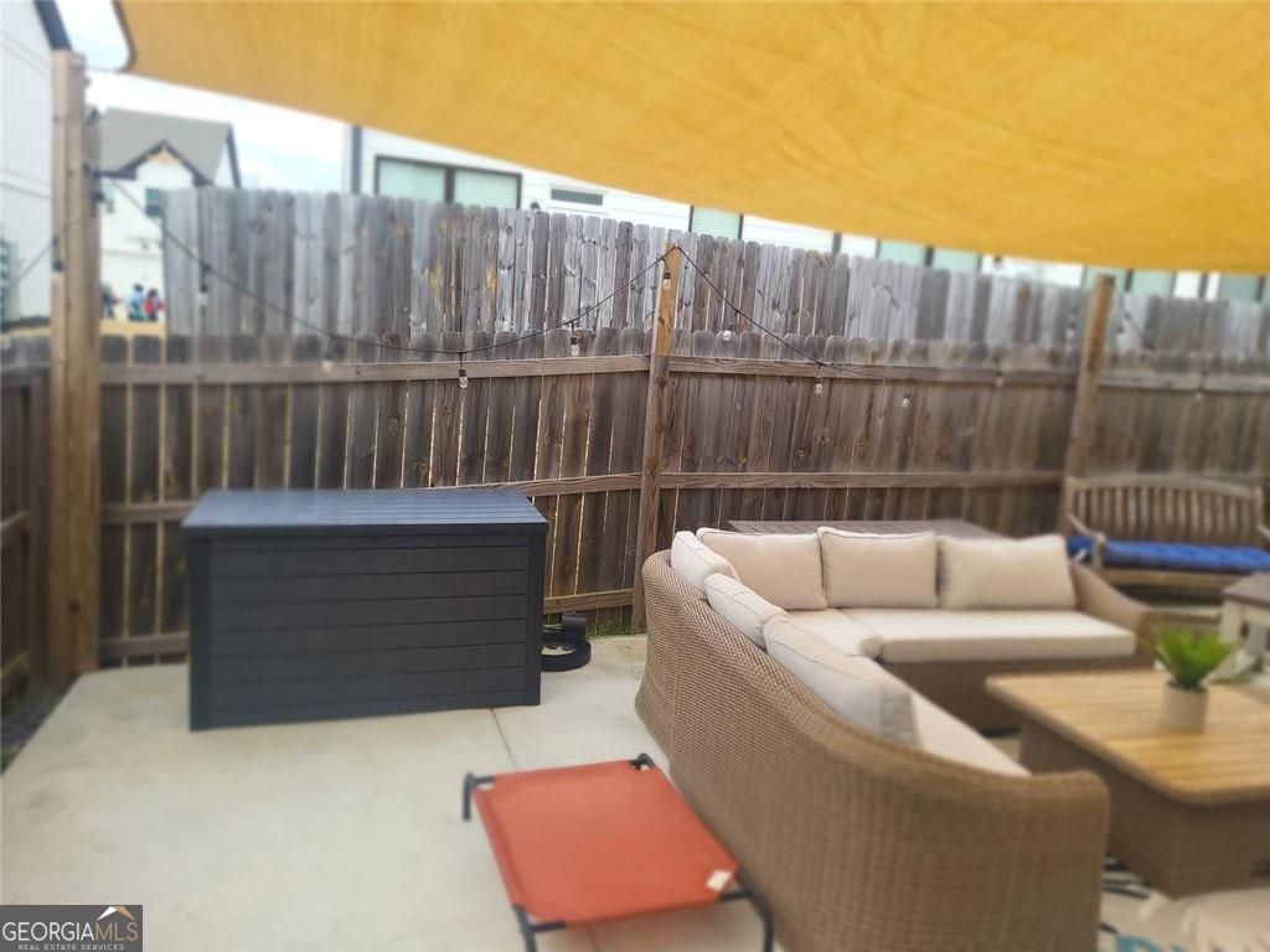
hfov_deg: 67.3
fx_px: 954
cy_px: 476
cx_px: 635
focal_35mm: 26
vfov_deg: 53.1
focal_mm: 5.4
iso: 40
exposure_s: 1/433
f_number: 1.8
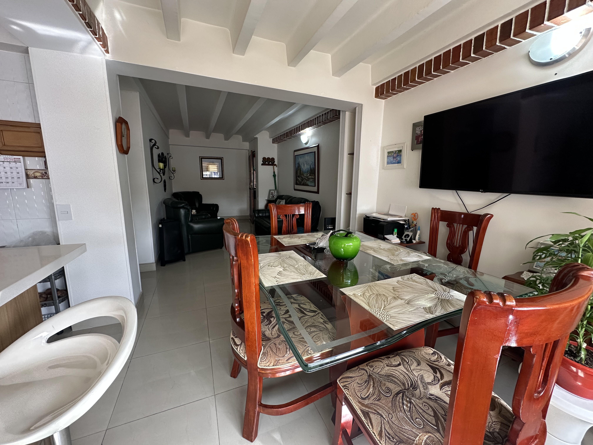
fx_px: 240
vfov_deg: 85.7
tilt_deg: -9.9
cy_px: 222
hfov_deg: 102.1
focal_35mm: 14
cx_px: 296
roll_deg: -1.2
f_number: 2.2
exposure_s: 1/99
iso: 160
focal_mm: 2.22
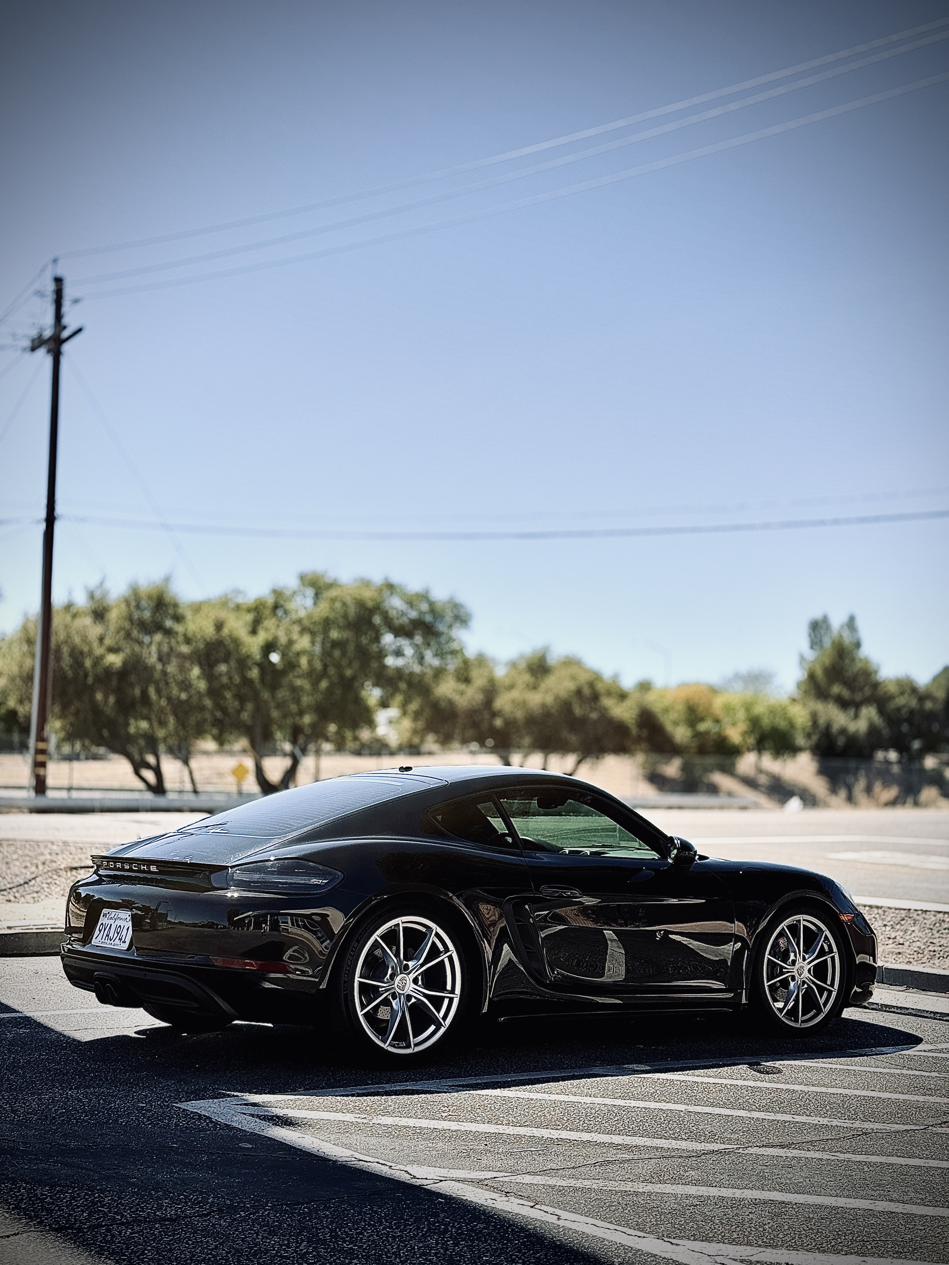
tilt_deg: +5.6
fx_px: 1755
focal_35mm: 48
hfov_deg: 30.3
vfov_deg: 39.7
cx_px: 474
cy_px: 632
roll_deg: -1.3
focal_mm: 6.76
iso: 100
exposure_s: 1/2667
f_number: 1.78
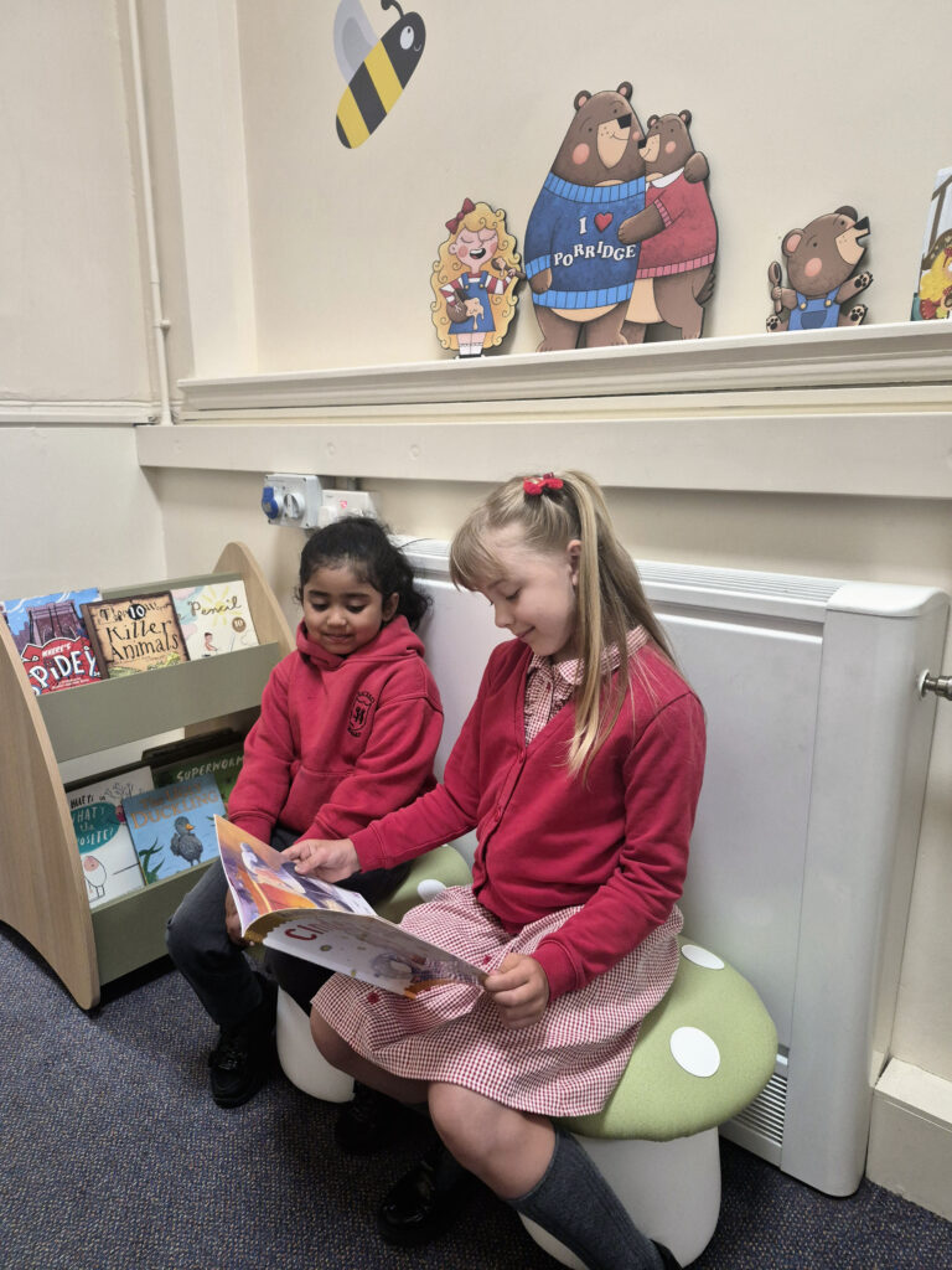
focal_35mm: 23
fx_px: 843
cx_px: 476
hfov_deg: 58.9
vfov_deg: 73.9
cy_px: 635
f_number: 1.8
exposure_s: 1/100
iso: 640
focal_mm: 5.4
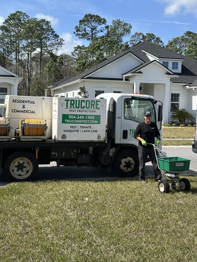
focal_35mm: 48
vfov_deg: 39.7
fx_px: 364
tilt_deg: -2.8
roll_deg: -1.6
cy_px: 131
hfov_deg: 30.3
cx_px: 98
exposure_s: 1/2667
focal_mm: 6.86
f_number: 1.78
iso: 64
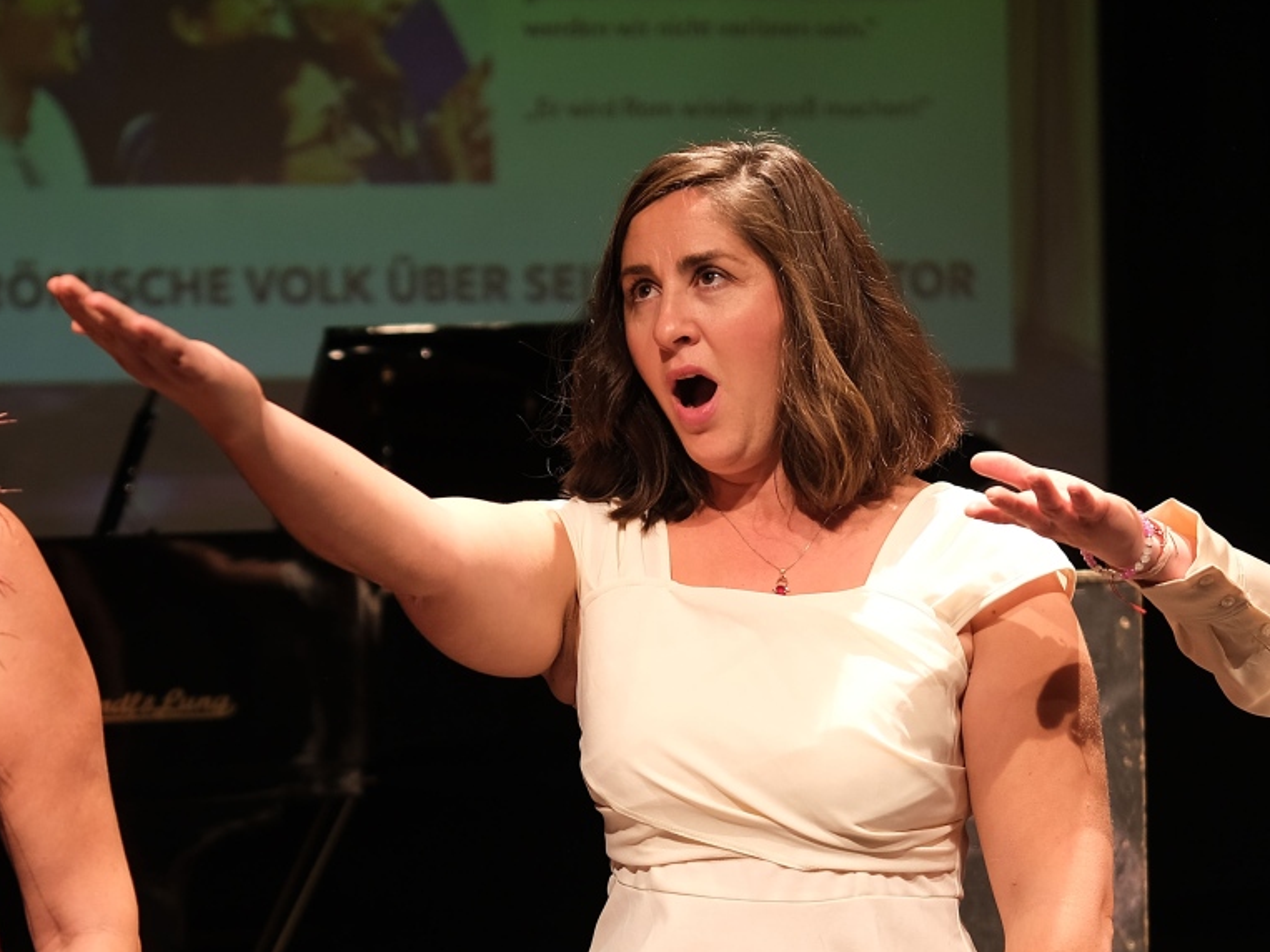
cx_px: 428
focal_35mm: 93
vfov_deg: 15.8
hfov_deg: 21.0
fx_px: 3411
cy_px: 786
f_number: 1.2
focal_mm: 27
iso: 320
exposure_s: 1/250
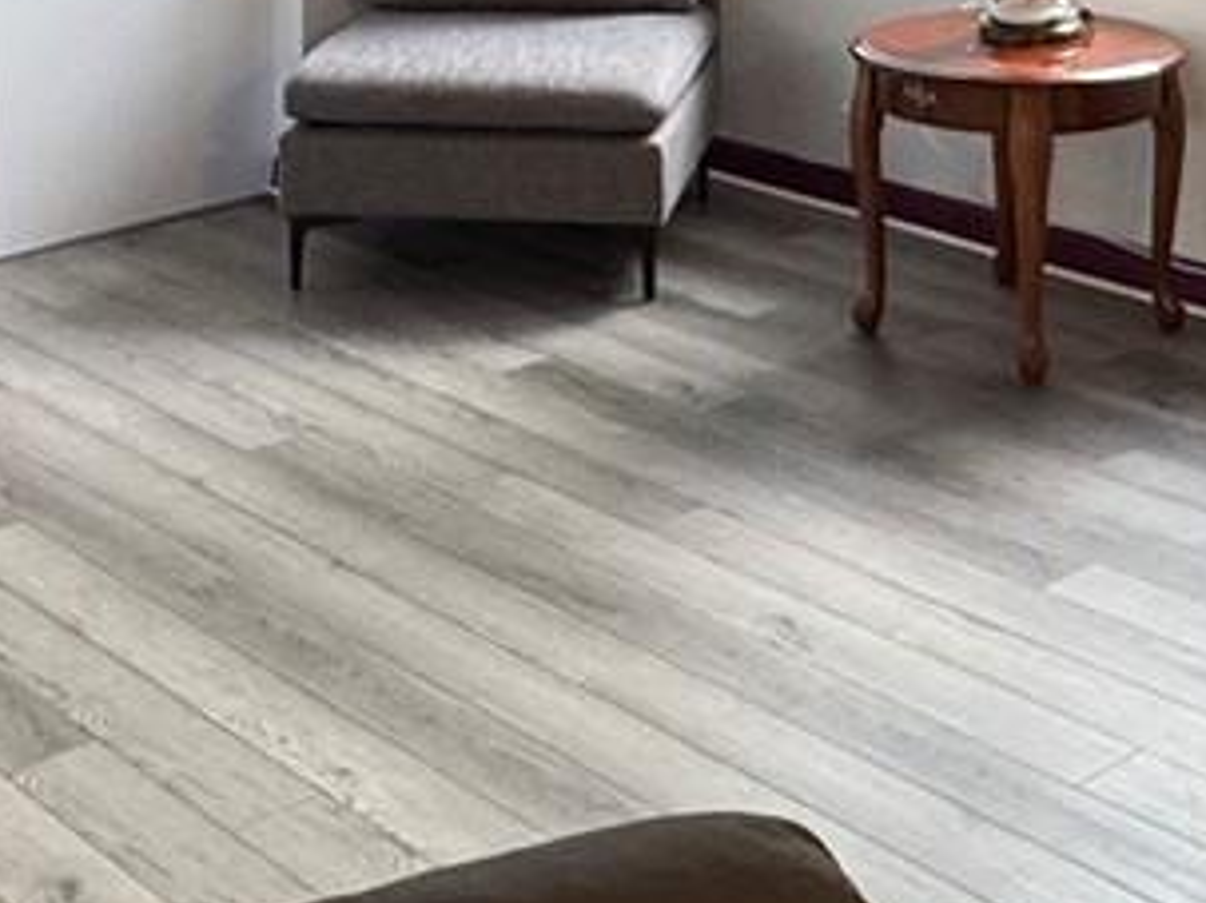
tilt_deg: -2.8
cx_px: 744
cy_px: -410
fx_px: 2577
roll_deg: +0.4
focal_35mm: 74
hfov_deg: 26.3
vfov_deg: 18.0
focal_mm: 2.22
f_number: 2.2
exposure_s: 1/60
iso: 200
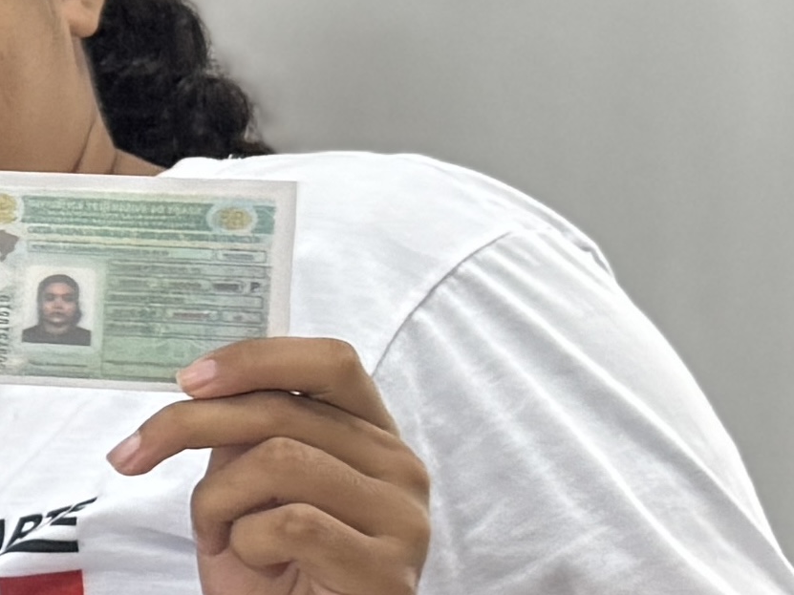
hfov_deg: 10.2
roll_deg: -0.3
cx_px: -1495
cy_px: 335
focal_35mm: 150
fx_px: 3440
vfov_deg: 9.9
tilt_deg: -6.8
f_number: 1.78
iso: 200
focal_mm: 6.76
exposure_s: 1/60
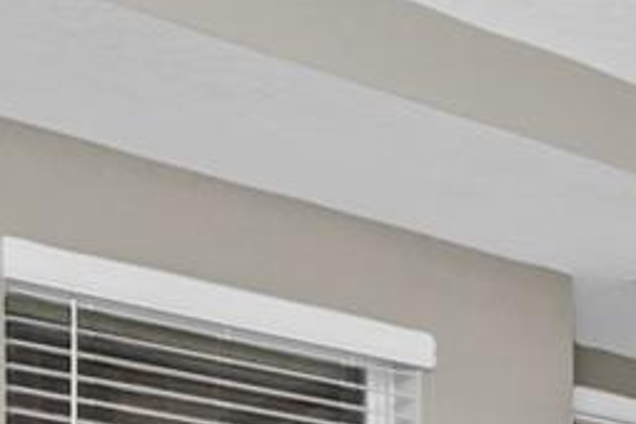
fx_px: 1661
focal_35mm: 94
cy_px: 768
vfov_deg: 13.1
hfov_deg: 19.9
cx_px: 836
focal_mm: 10
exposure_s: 1/100
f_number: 7.1
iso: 100
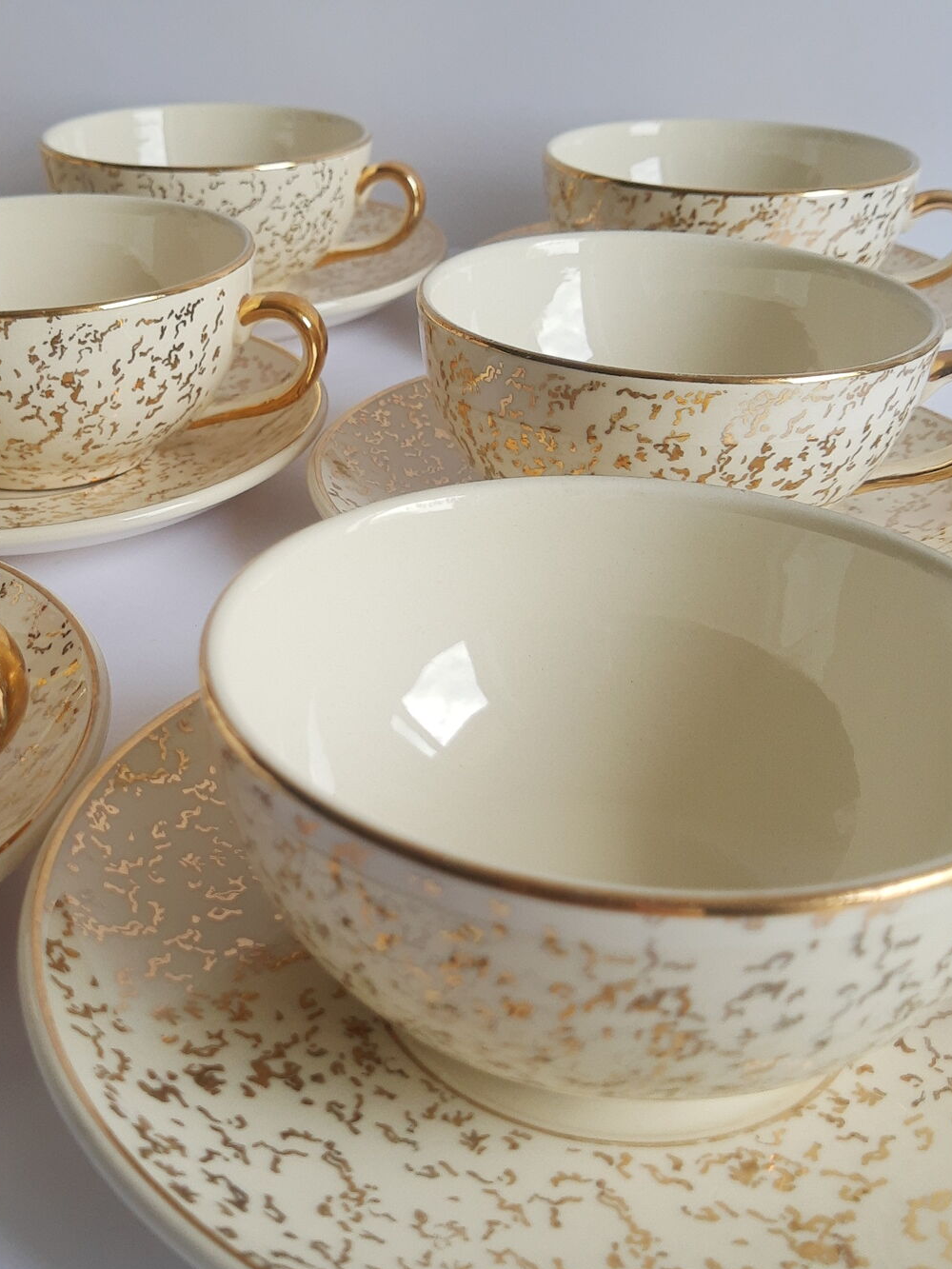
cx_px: 258
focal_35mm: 39
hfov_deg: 36.1
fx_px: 1430
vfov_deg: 47.8
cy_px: 594
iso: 61
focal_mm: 3.95
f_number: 1.8
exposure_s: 1/50
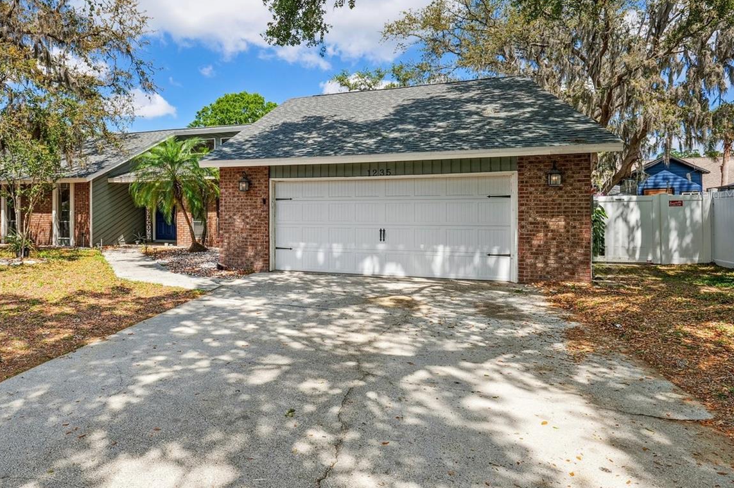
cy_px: 194
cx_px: 235
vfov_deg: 58.9
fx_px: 428
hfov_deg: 78.2
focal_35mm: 21
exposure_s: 1/100
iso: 100
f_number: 8
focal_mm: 15
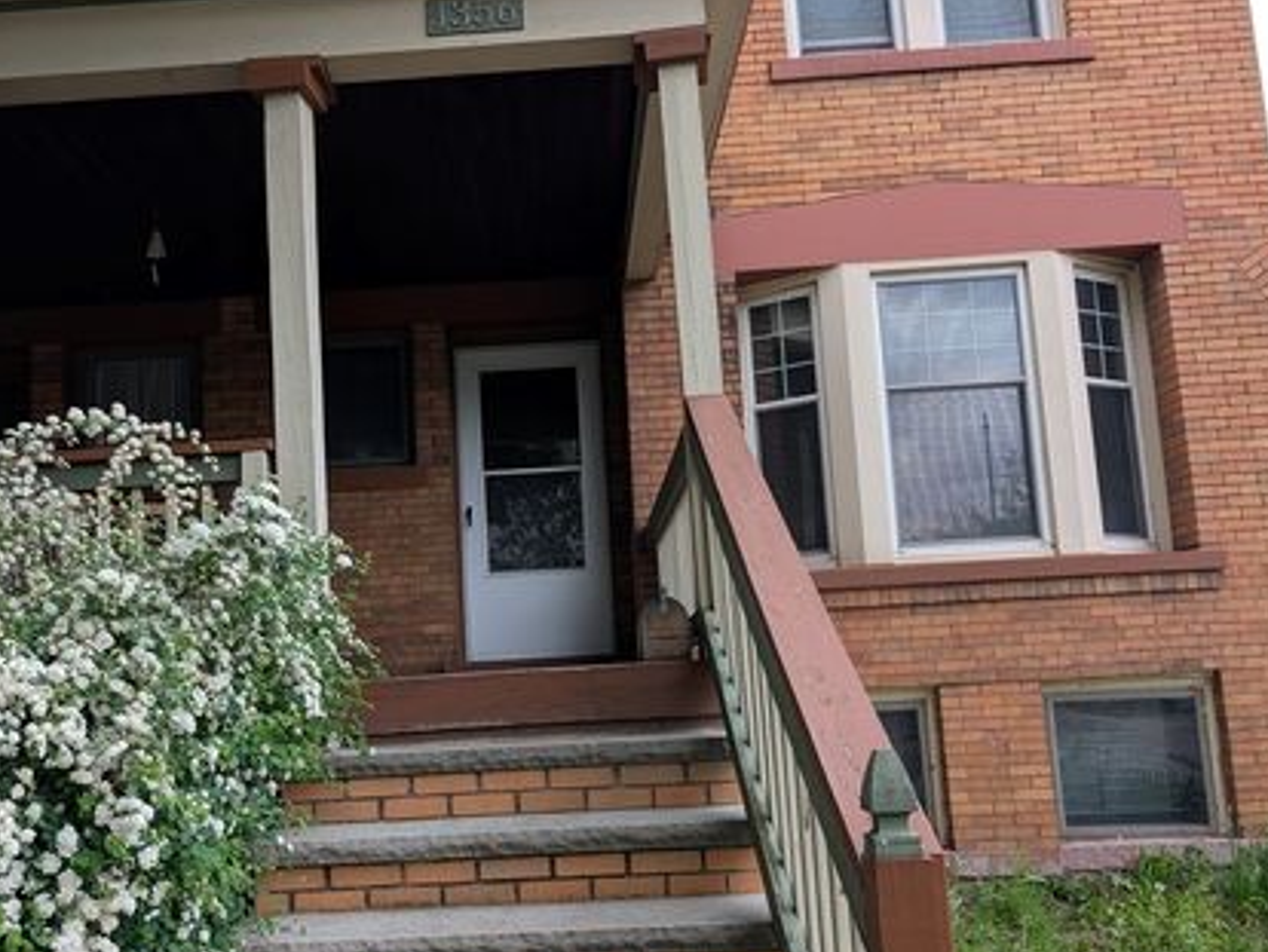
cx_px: 533
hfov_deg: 61.3
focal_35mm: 29
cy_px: 539
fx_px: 1063
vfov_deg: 48.1
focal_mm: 6.9
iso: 16
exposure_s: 1/158
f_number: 1.68
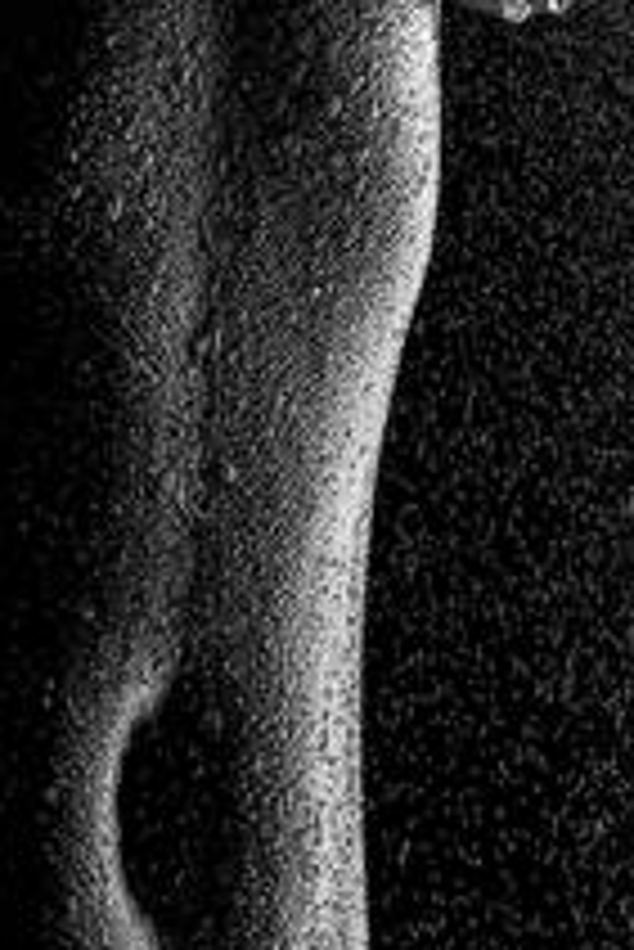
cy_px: 221
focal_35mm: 224
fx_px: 5907
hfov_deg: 6.1
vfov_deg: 9.2
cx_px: 227
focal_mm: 105
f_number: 7.1
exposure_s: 1/160
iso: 100
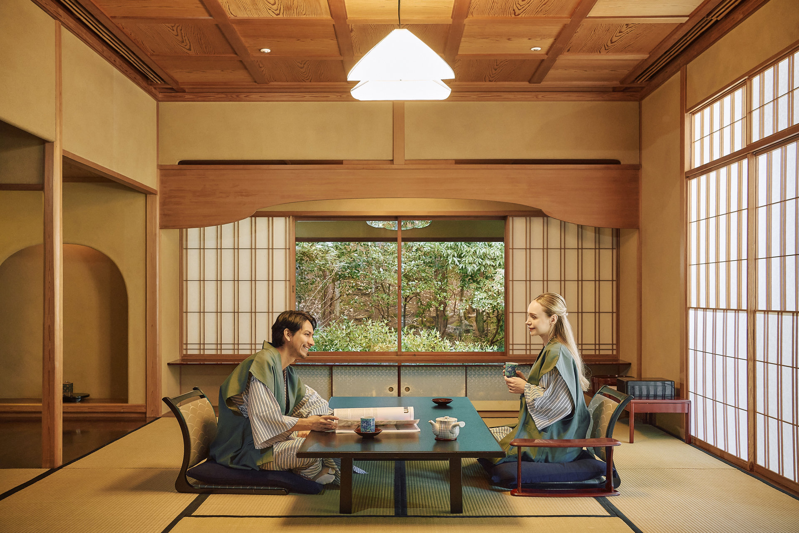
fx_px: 777
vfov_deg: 37.9
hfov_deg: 54.4
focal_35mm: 35
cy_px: 266
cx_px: 400
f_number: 5.6
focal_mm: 35
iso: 1600
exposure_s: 1/50
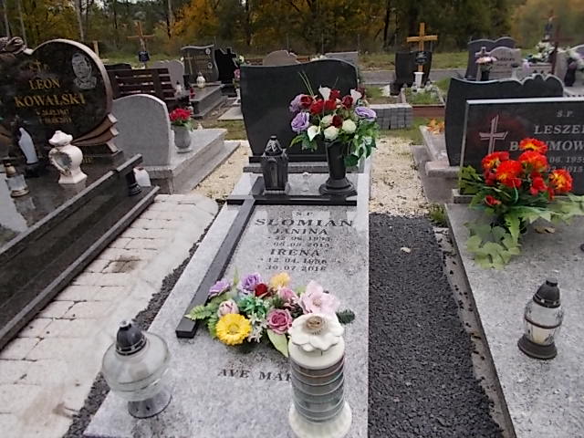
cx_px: 292
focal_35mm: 26
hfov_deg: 67.3
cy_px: 219
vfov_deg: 53.1
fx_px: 439
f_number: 3.2
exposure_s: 1/80
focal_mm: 4.6
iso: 80
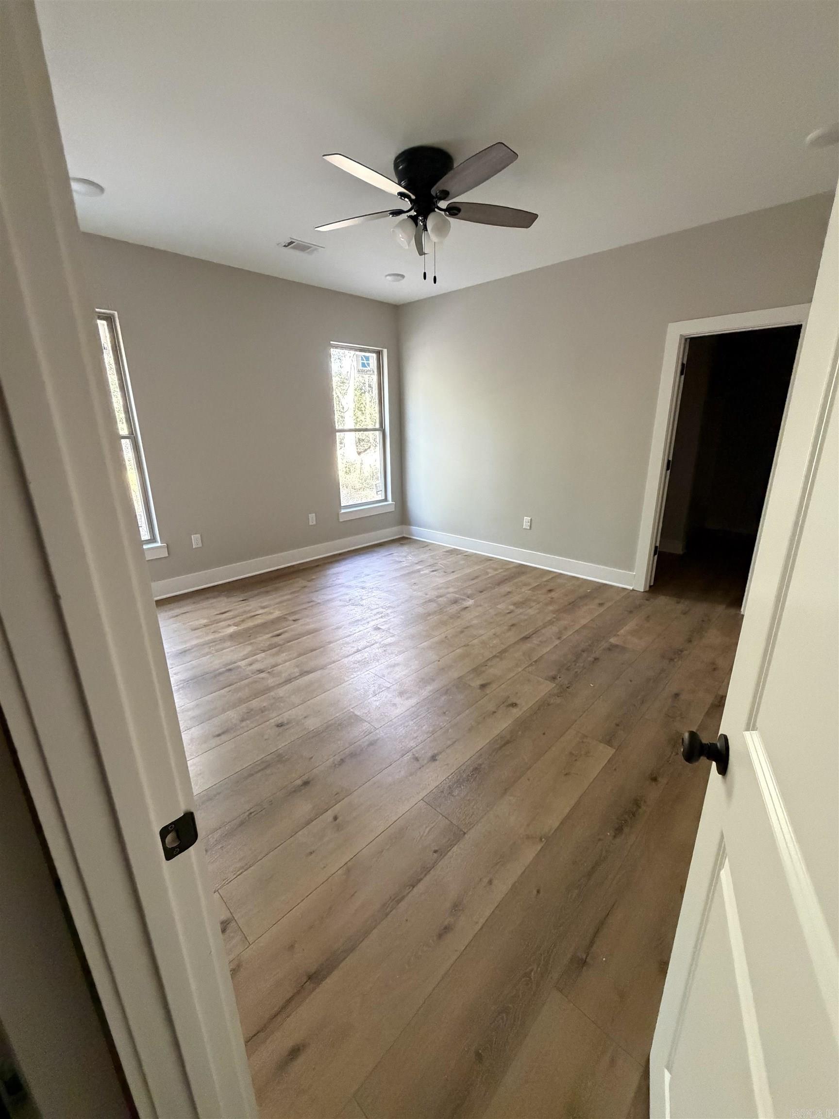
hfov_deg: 85.7
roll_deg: +0.7
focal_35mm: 14
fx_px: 452
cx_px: 420
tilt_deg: -17.5
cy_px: 560
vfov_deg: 102.1
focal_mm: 2.22
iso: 800
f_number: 2.2
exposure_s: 1/60
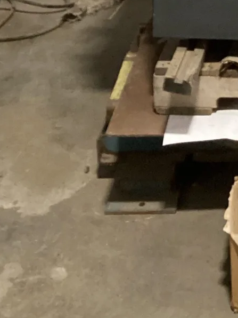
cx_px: 355
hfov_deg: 13.4
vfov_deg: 17.0
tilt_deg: -15.2
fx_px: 953
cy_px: -170
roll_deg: +1.3
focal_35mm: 104
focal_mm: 3.3
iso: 320
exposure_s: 1/50
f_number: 2.4
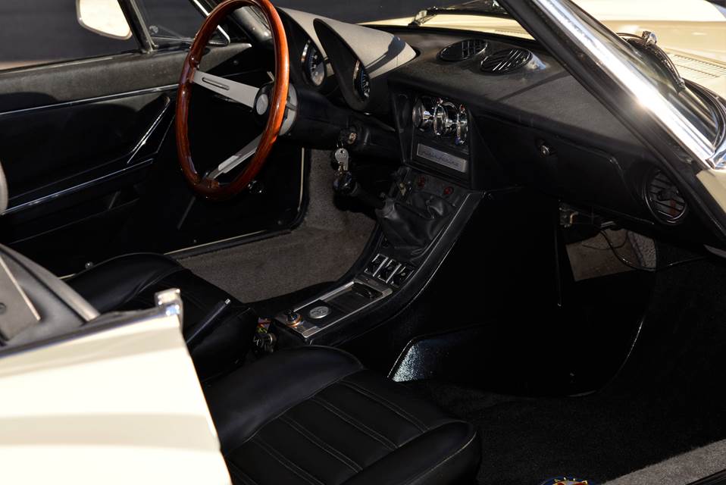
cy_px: 242
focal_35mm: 62
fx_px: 1251
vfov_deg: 21.9
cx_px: 363
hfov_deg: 32.4
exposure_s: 1/200
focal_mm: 62
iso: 100
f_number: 5
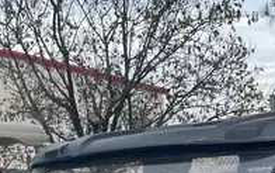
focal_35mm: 103
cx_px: 251
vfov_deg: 10.5
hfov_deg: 19.8
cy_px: 448
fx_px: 773
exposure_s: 1/141
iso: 32
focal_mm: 4.2
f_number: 1.6
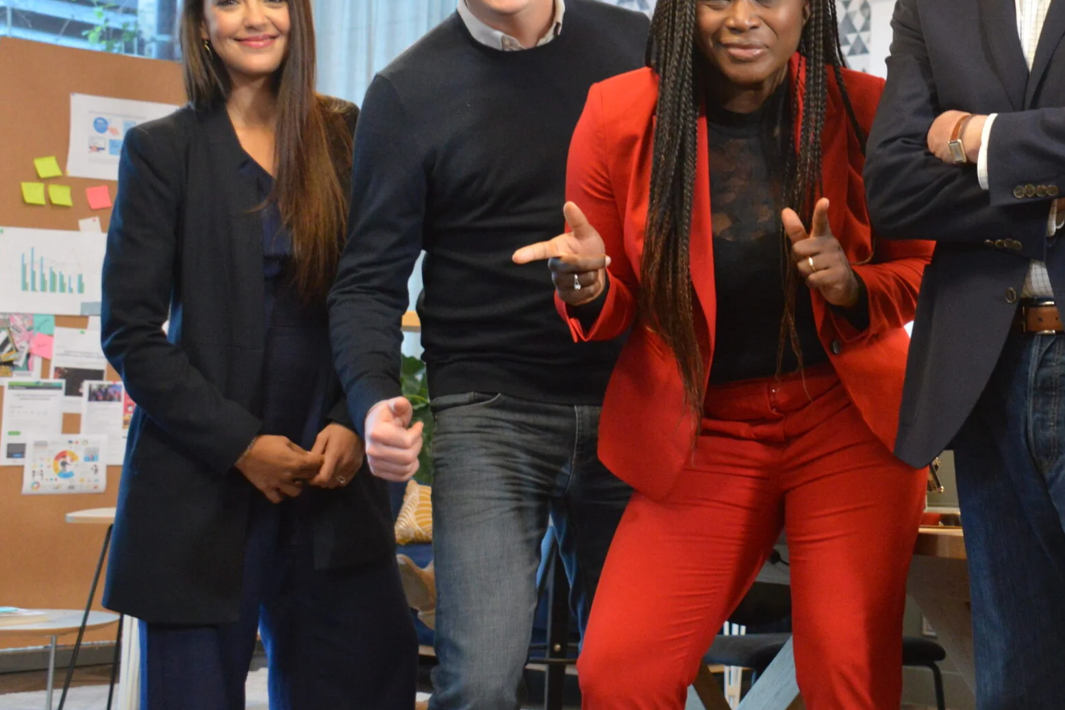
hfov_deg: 26.8
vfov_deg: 18.3
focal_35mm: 74
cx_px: 849
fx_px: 2189
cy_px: 209
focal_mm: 30
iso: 1600
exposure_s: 1/60
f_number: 4.2
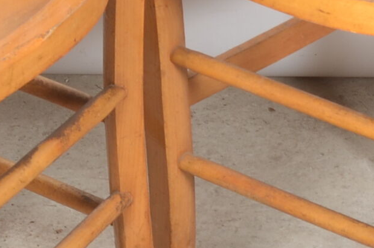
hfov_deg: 9.4
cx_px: 492
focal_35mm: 215
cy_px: -25
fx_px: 2229
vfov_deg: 6.3
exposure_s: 1/125
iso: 100
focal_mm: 24
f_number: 11
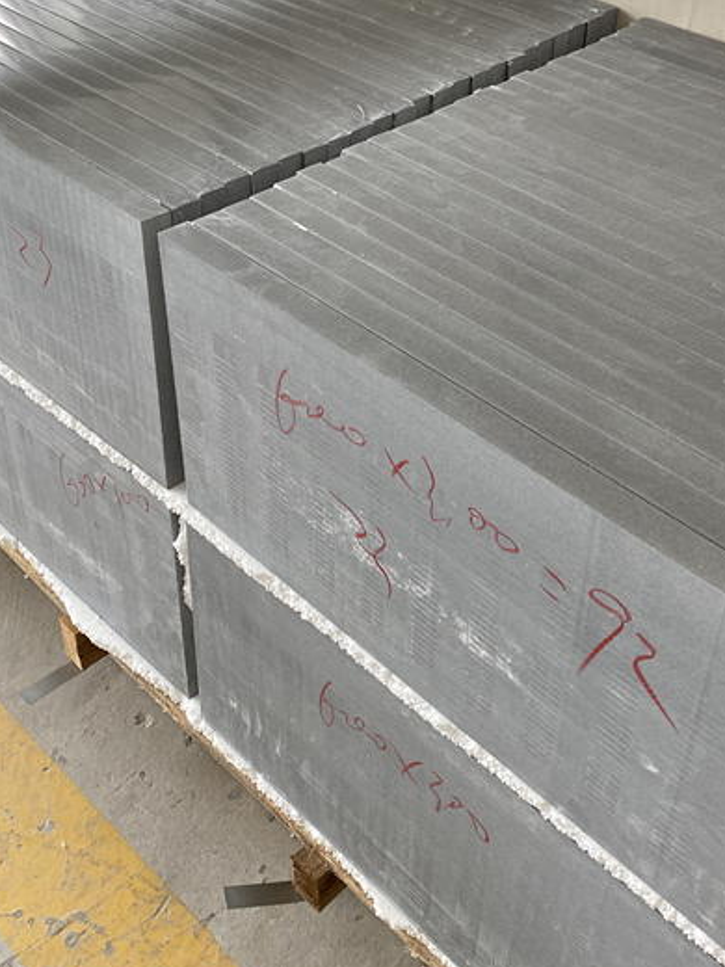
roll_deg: +1.5
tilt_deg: -38.7
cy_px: 311
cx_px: 461
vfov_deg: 46.0
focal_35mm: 40
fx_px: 1117
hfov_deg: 35.7
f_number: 1.8
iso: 100
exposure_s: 1/121
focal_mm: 4.25
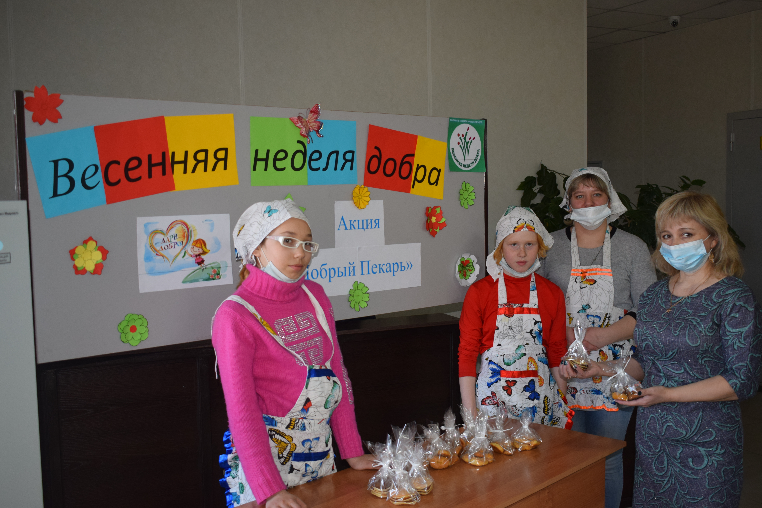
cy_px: 254
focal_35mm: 39
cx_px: 381
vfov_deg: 34.2
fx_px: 825
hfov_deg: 49.6
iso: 800
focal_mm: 26
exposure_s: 1/160
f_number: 4
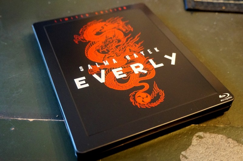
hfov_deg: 51.3
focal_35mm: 38
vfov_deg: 35.4
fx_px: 253
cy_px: 80
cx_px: 122
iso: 3200
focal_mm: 25
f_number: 4.5
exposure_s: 1/13
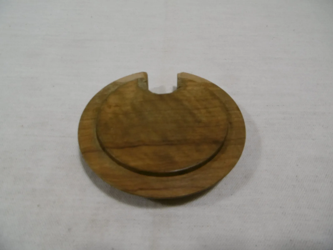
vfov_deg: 56.8
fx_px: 231
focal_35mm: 24
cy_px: 125
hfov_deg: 71.6
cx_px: 166
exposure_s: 1/60
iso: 200
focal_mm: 4.3
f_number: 3.1
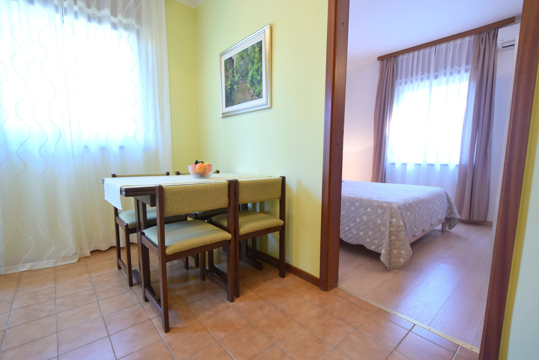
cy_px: 180
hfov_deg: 100.4
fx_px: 225
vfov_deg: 77.3
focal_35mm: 15
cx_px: 270
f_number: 4
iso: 500
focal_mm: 10
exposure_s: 1/60
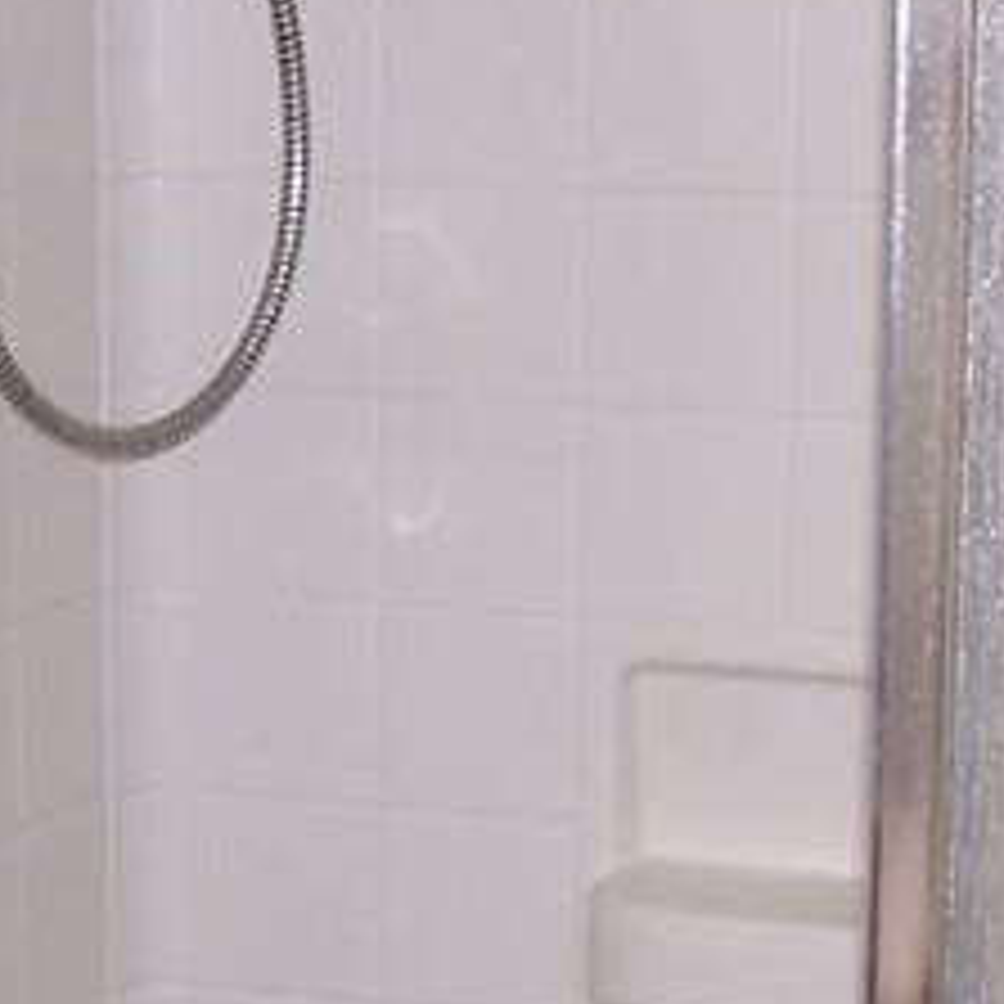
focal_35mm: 142
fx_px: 4660
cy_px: 1306
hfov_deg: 12.1
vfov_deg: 11.9
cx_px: -90
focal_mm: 6
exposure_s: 1/60
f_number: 2.8
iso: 80
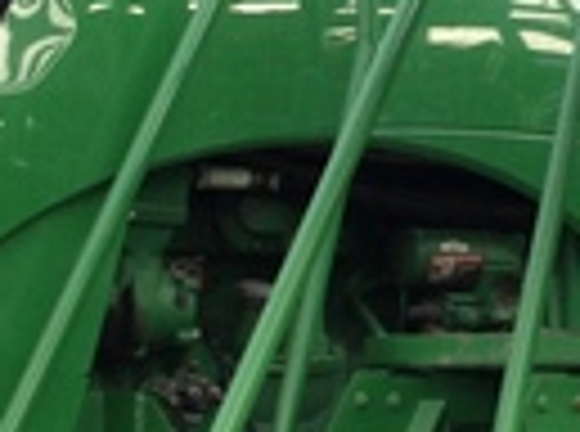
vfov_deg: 10.0
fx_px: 2473
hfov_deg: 13.2
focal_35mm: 148
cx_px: 602
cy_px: 130
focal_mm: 4.28
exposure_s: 1/166
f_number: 2.4
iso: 50
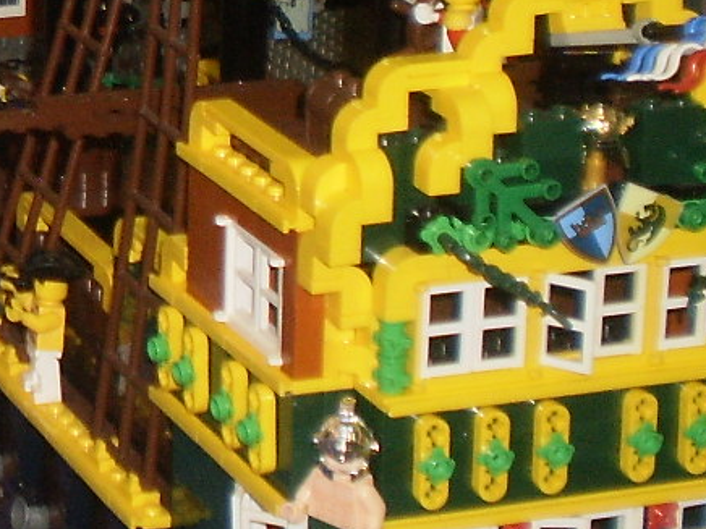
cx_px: -319
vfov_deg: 9.5
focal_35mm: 154
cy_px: -86
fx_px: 3141
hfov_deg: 12.3
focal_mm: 7.4
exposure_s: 1/30
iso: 125
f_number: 3.5
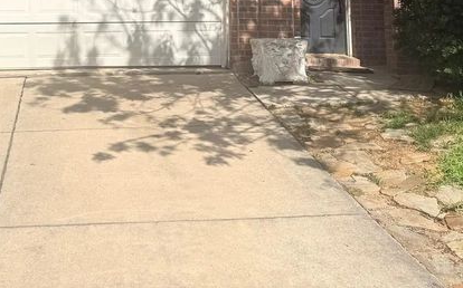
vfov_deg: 18.4
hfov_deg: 32.3
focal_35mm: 63
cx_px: 159
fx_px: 794
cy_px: -140
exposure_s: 1/5714
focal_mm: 6.76
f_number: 1.78
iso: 80
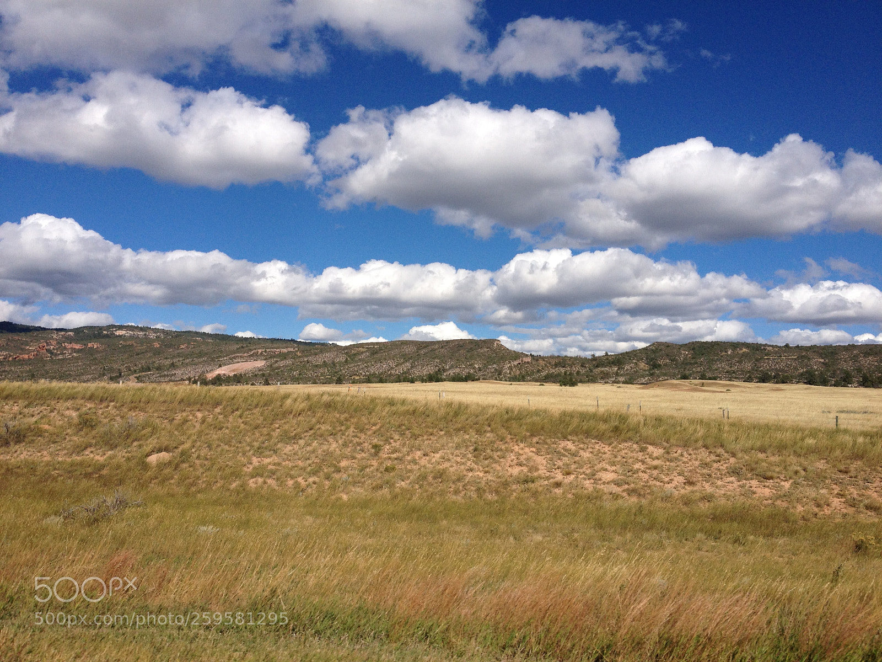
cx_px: 441
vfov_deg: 40.7
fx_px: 892
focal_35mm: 35
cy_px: 331
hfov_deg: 52.6
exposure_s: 1/3690
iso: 50
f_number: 2.4
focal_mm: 4.28
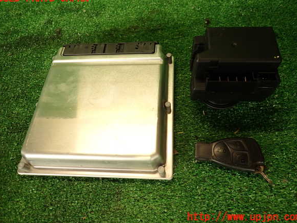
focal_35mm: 26
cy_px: 108
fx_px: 223
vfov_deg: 53.1
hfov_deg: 67.3
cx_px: 149
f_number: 2
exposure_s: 1/60
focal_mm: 4.5
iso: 200
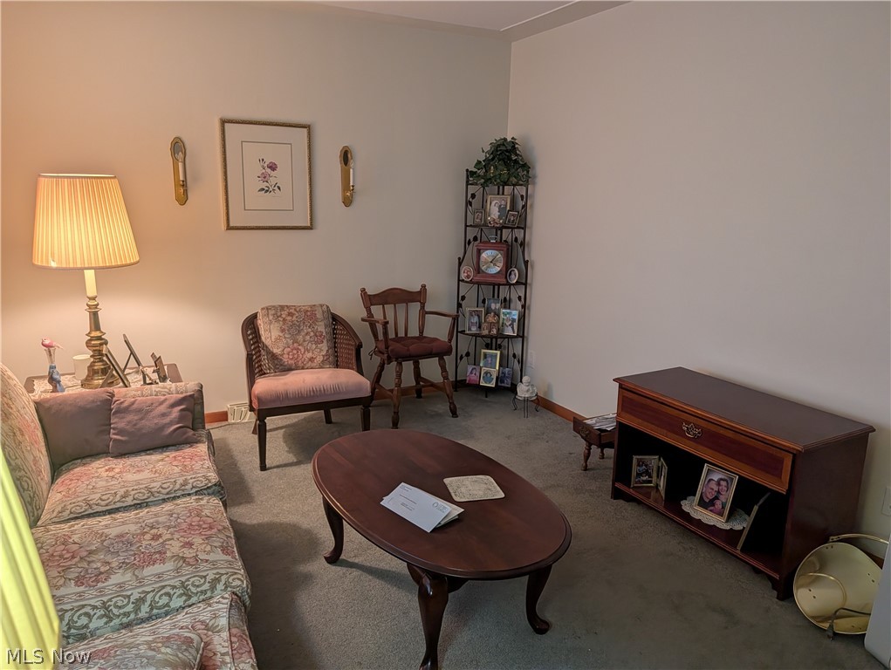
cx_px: 446
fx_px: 618
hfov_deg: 71.5
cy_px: 335
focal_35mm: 24
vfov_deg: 56.9
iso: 171
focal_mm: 6.9
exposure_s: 1/120
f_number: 1.68
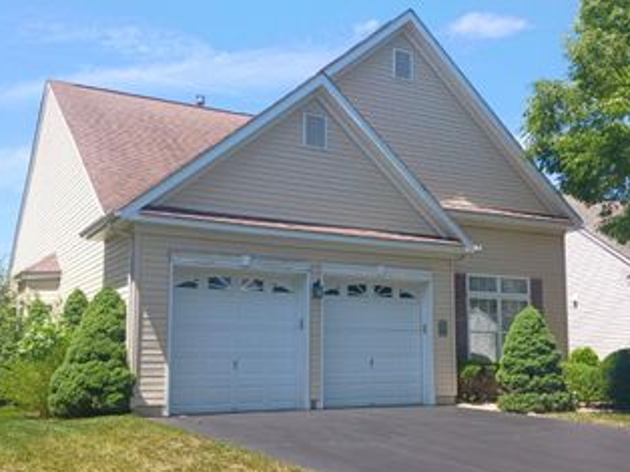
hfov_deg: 43.8
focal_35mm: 43
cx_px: 363
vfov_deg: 33.5
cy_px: 280
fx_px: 782
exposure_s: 1/171
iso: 20
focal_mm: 4
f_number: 1.8
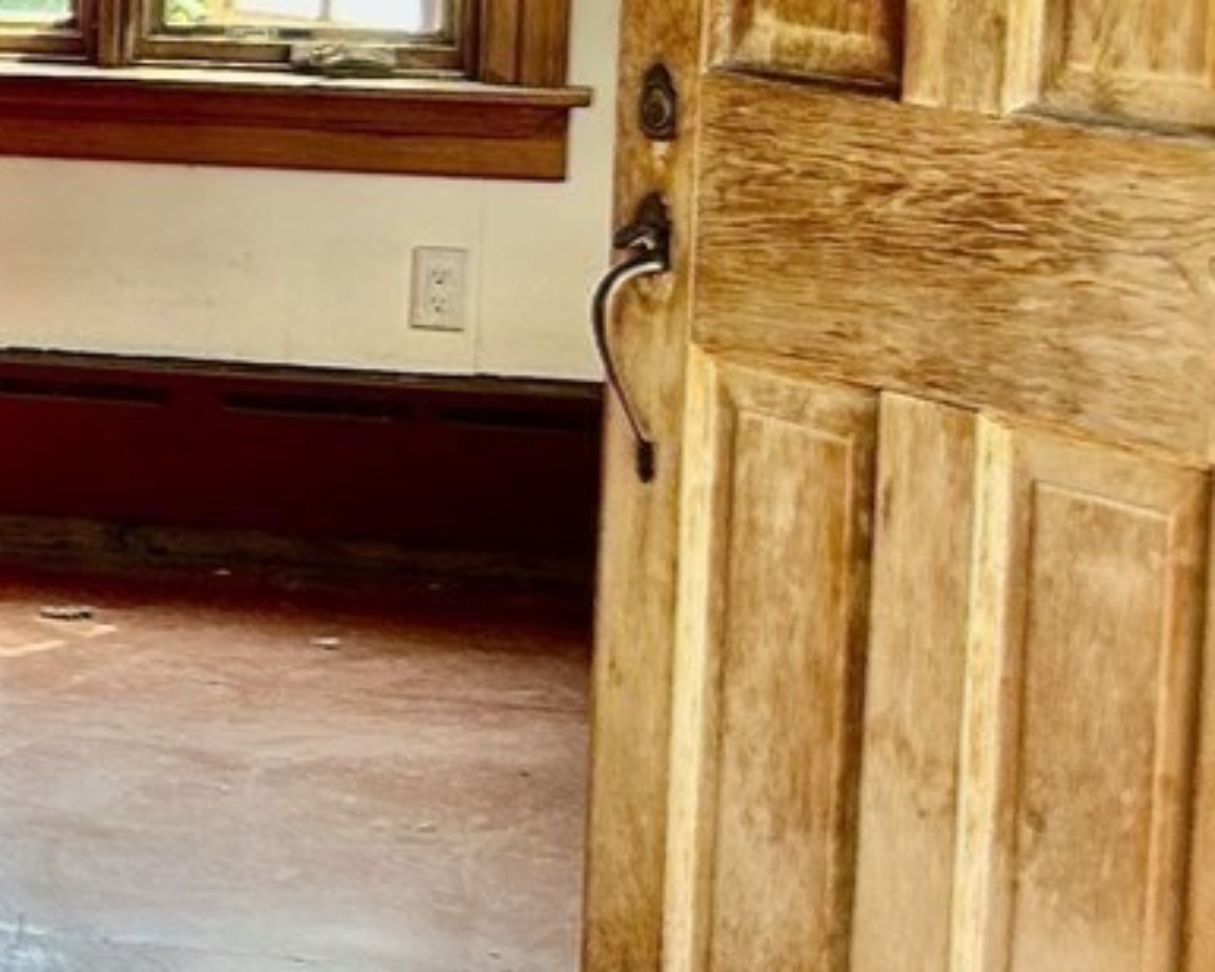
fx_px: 4855
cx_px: -1335
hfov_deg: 12.3
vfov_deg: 11.4
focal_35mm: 135
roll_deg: +0.2
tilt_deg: -7.5
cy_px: 101
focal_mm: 5.7
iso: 80
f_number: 1.5
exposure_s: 1/121
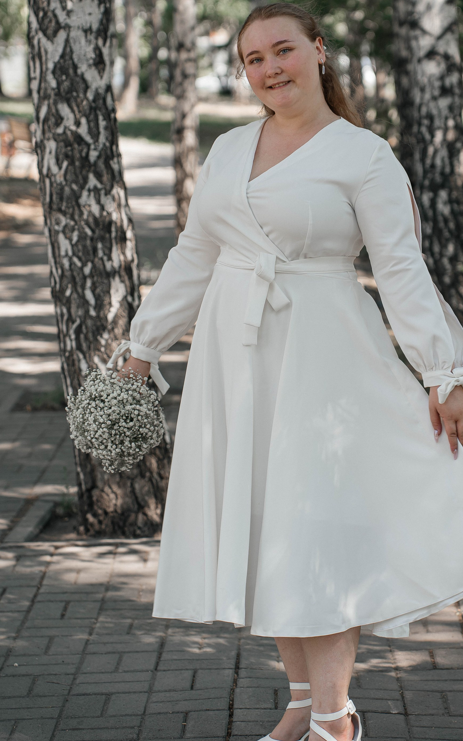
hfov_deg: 11.6
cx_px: 270
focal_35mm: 113
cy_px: 304
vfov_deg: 18.4
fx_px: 2282
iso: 50
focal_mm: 75
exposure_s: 1/160
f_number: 3.2
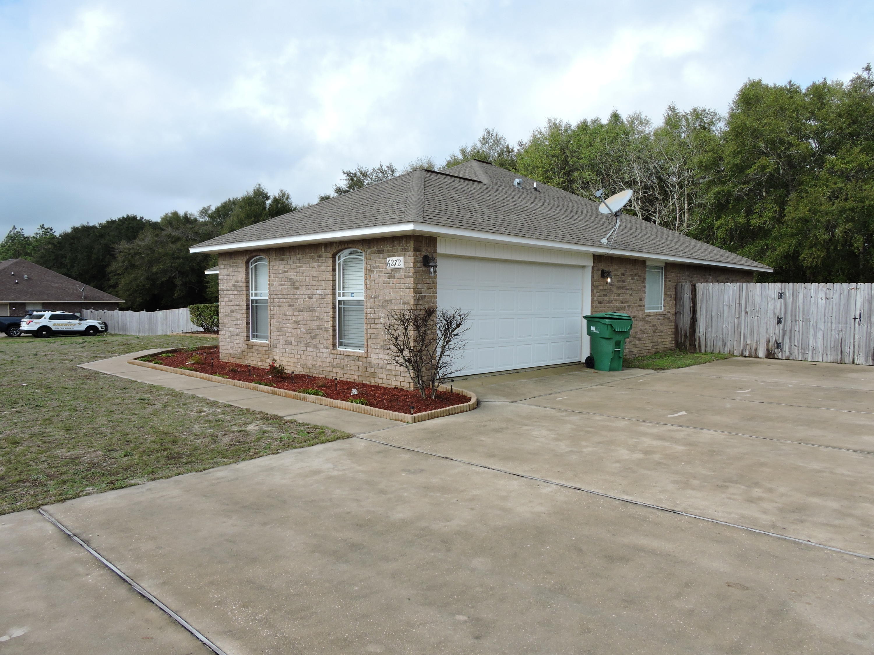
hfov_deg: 71.6
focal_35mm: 24
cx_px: 437
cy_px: 328
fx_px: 606
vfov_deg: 56.8
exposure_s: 1/1000
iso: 100
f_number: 3.3
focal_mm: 4.3
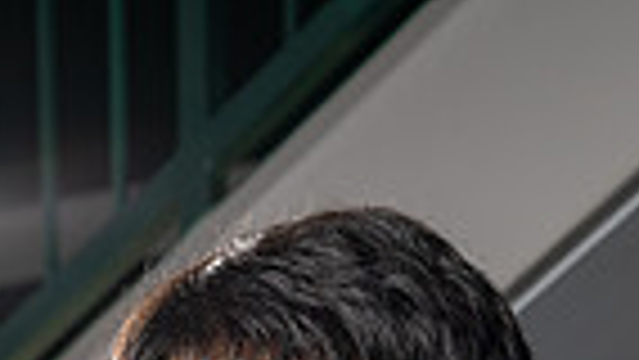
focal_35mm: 183
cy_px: 1008
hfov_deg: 11.8
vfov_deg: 6.2
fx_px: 3102
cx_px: 351
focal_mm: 55
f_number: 5.6
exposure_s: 1/250
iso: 320
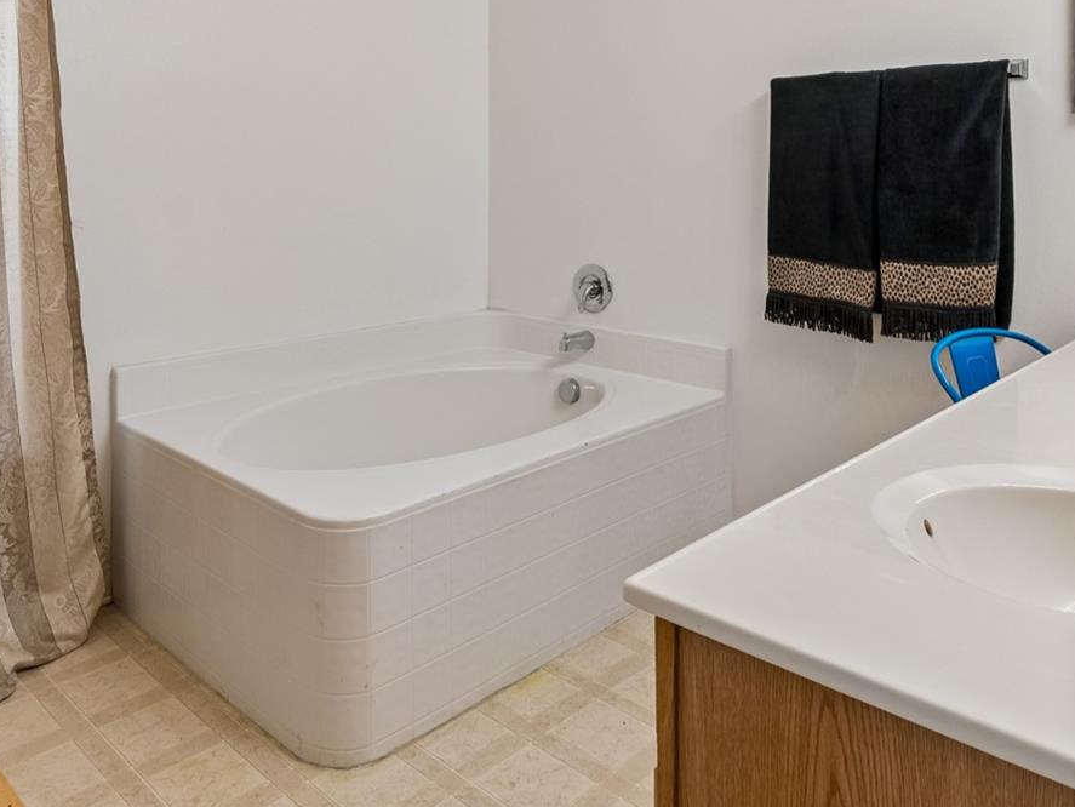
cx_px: 492
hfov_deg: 67.2
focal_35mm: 26
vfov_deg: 51.1
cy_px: 213
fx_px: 808
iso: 100
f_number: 7.1
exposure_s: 1/15
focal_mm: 10
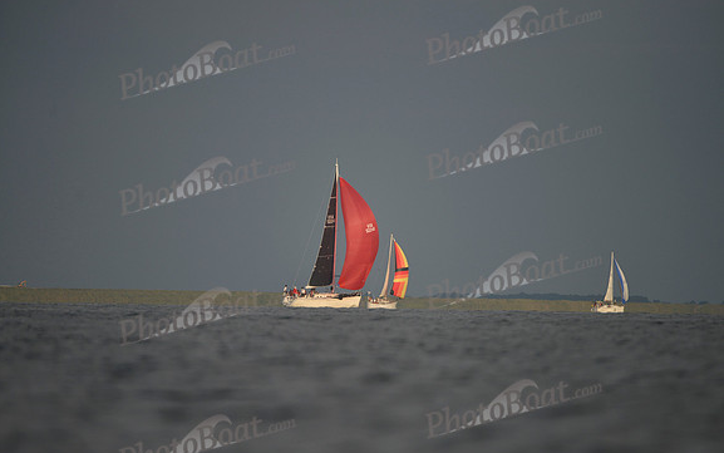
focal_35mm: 410
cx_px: 361
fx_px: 8092
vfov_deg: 3.2
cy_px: 230
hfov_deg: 5.1
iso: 280
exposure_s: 1/5000
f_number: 4
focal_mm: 400
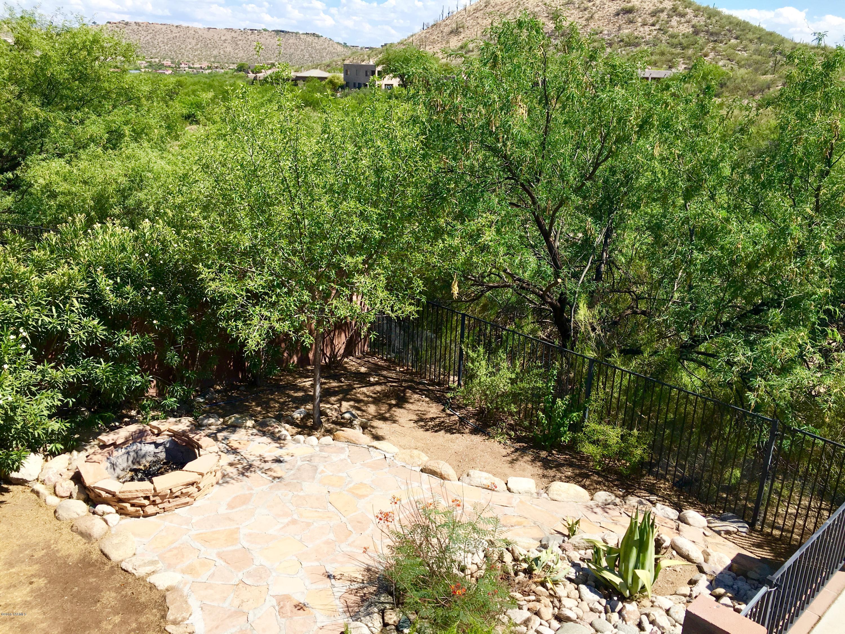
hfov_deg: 61.7
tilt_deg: -19.8
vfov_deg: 48.2
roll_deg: -1.3
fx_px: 708
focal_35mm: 29
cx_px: 422
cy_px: 317
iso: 25
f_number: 2.2
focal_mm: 4.15
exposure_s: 1/1374
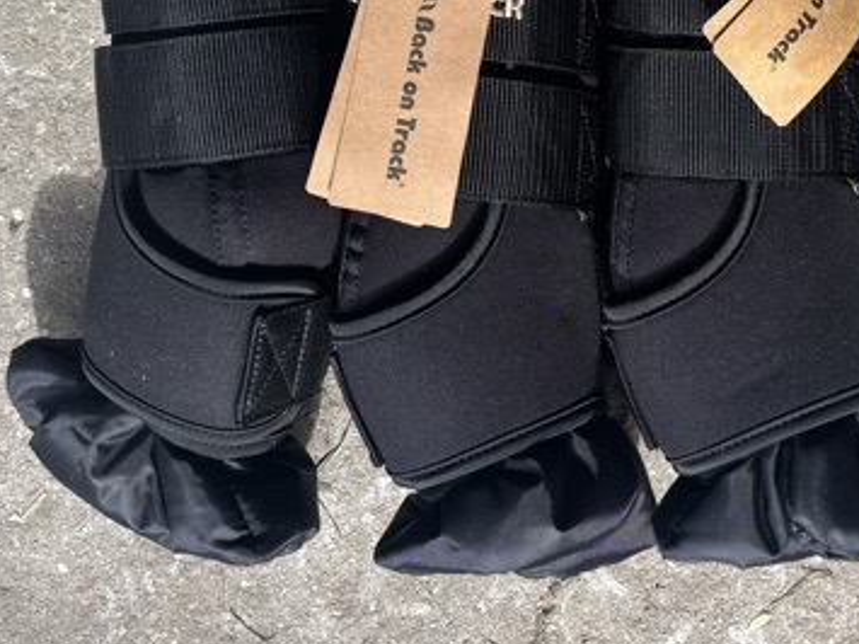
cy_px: 38
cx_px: 581
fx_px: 1637
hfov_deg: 29.2
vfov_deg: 21.6
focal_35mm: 66
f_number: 1.6
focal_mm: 5.96
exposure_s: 1/306
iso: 50
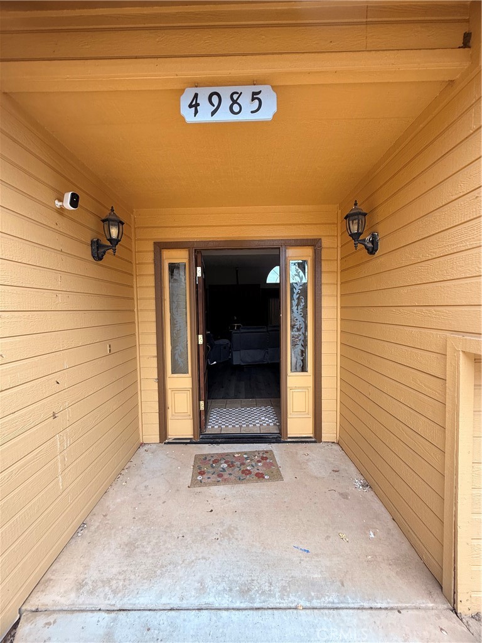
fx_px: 260
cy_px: 322
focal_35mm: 14
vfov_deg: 102.1
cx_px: 241
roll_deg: +1.1
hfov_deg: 85.7
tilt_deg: -1.4
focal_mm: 2.22
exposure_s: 1/99
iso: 125
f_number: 2.2
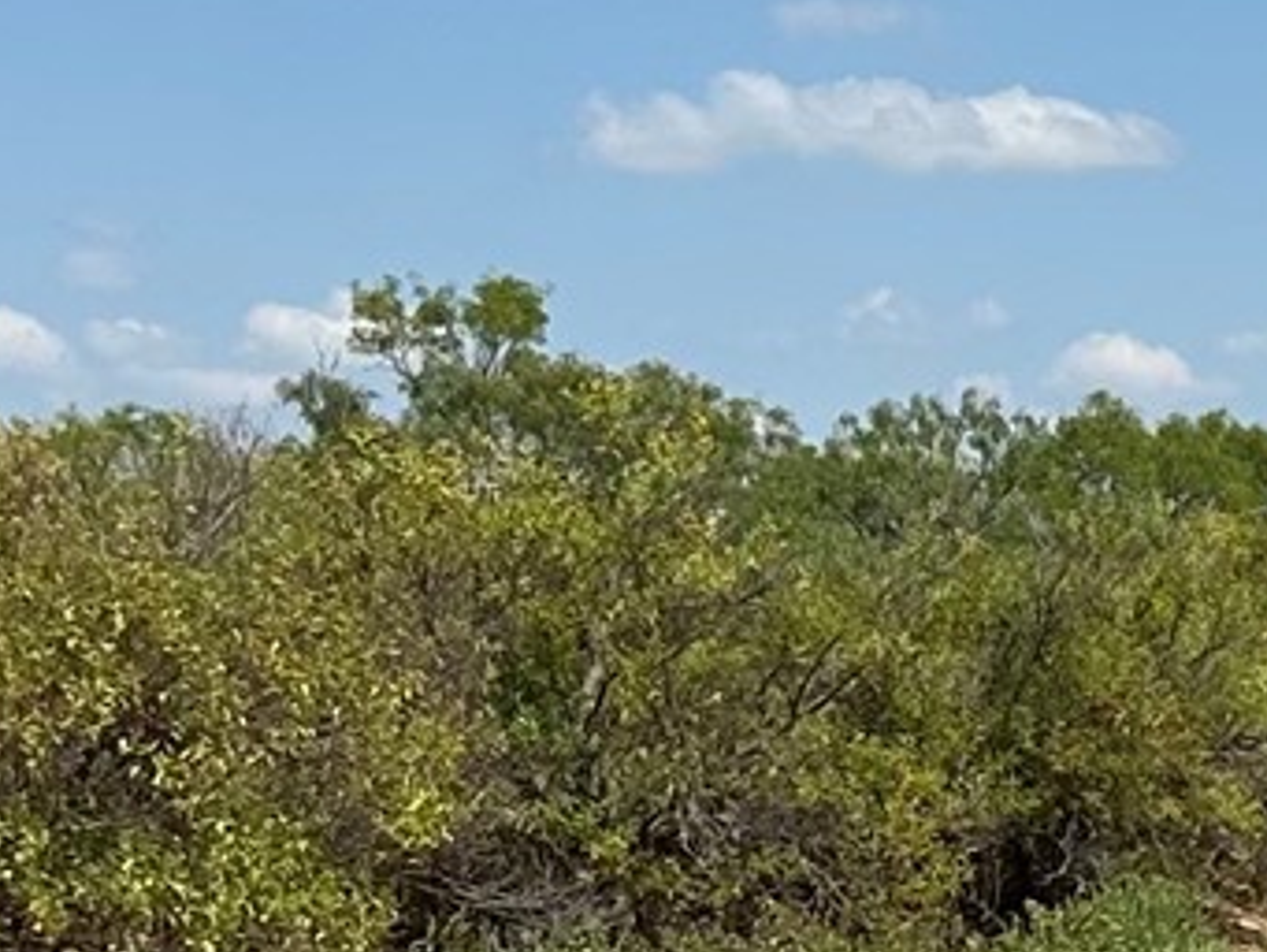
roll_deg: -0.4
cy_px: 1052
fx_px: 5272
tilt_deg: -3.3
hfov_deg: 13.1
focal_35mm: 144
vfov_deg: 10.2
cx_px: 1795
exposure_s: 1/5848
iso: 80
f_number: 1.78
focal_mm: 6.86
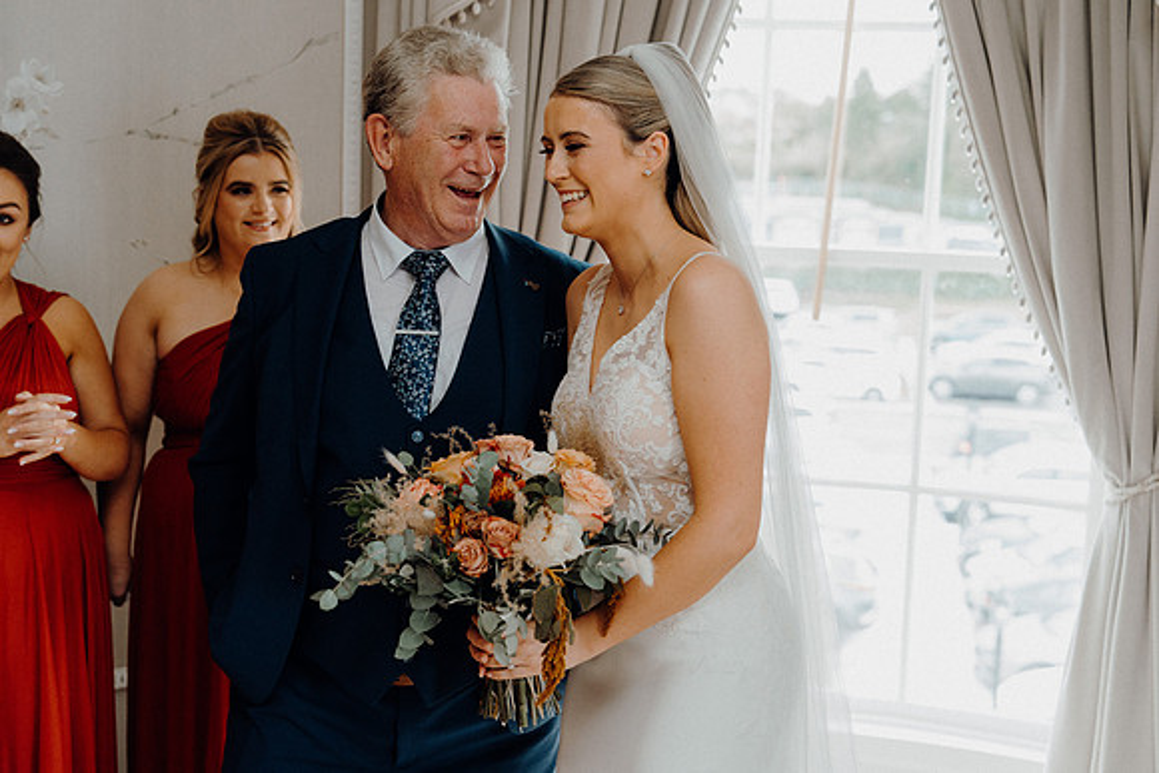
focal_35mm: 52
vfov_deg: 26.0
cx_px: 580
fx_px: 1674
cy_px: 386
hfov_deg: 38.2
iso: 1600
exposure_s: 1/200
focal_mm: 52
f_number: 3.5
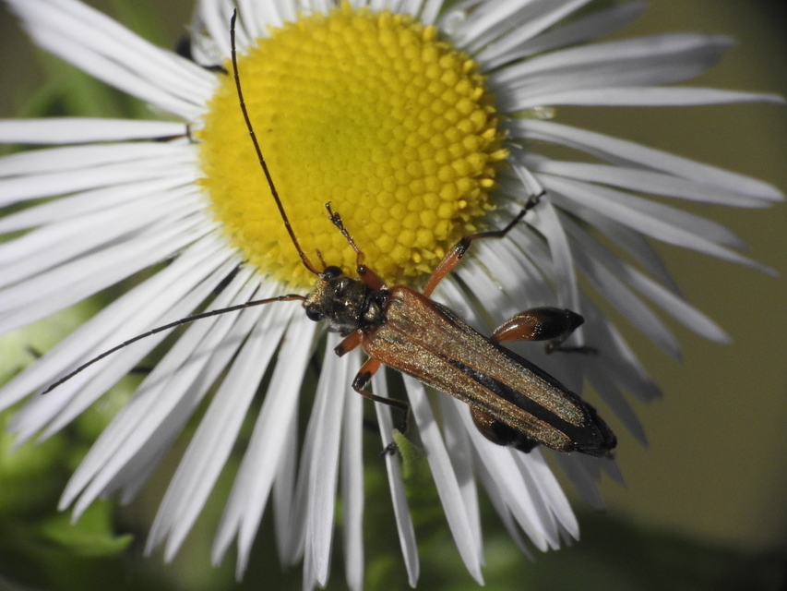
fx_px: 4548
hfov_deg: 9.9
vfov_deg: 7.4
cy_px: 296
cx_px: 394
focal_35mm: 200
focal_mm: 35.8
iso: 400
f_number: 7.6
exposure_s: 1/2500
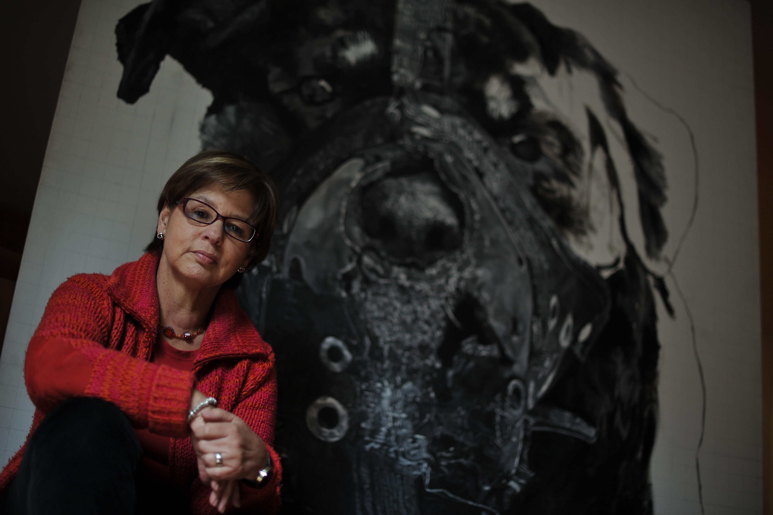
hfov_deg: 39.6
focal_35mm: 50
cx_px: 386
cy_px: 258
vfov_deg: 27.0
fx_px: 1073
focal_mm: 50
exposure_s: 1/80
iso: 500
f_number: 1.6
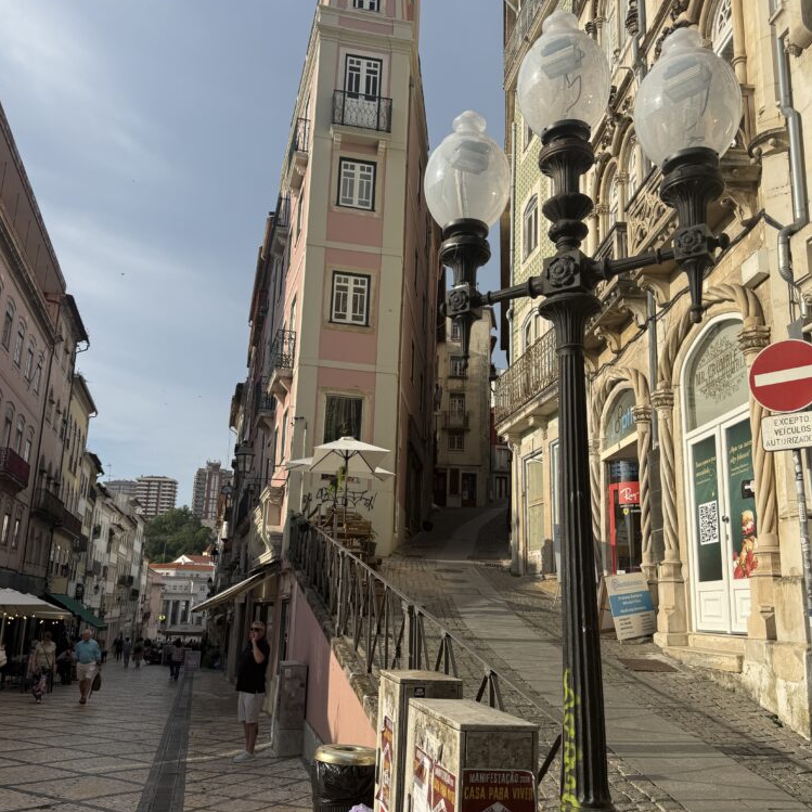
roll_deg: -2.3
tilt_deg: +13.3
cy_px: 438
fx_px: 770
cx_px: 410
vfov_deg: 55.6
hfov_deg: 55.6
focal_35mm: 29
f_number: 1.78
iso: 80
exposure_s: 1/5714
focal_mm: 6.76
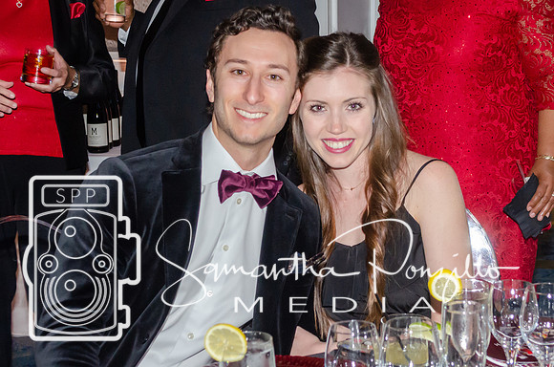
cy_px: 166
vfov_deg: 16.7
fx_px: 1249
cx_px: 294
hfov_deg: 25.0
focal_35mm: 81
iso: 2000
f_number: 5
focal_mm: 36
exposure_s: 1/60
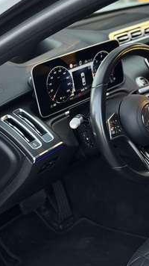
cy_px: 147
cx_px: 129
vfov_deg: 30.1
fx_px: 492
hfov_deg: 17.0
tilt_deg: -24.6
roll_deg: +1.8
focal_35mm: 70
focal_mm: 6.76
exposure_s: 1/50
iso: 100
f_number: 1.78
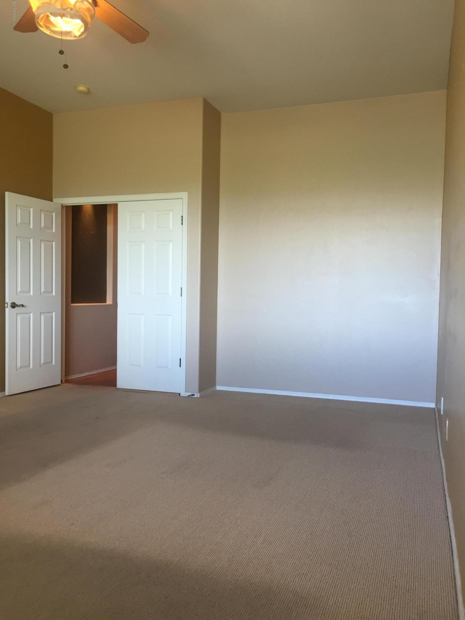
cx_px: 232
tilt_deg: -1.9
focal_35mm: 29
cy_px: 310
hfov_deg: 48.2
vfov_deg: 61.7
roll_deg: -1.5
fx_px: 519
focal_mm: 4.15
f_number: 2.2
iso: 64
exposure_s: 1/30
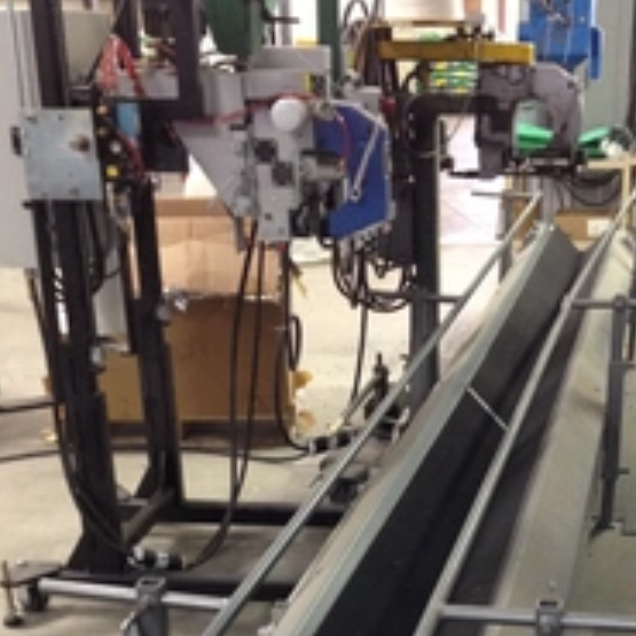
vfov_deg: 24.6
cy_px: 629
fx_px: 1393
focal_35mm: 67
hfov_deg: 25.5
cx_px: 443
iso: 200
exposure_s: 1/20
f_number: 2.4
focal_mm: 4.28
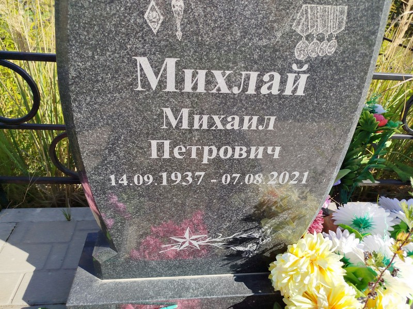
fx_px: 286
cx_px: 206
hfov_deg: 71.6
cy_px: 154
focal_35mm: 24
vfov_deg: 56.8
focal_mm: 5.31
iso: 50
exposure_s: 1/656
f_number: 1.7
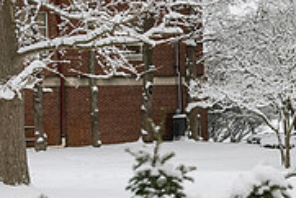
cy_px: 96
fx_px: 1160
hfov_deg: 14.1
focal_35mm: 141
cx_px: 360
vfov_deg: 9.7
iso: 320
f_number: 4
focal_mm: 44
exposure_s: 1/320
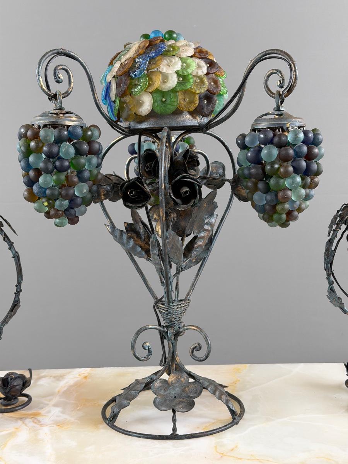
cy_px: 232
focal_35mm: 48
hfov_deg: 30.3
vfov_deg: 39.7
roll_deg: +1.7
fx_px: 643
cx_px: 174
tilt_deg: -6.5
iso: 100
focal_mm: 6.76
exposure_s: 1/50
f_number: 1.78
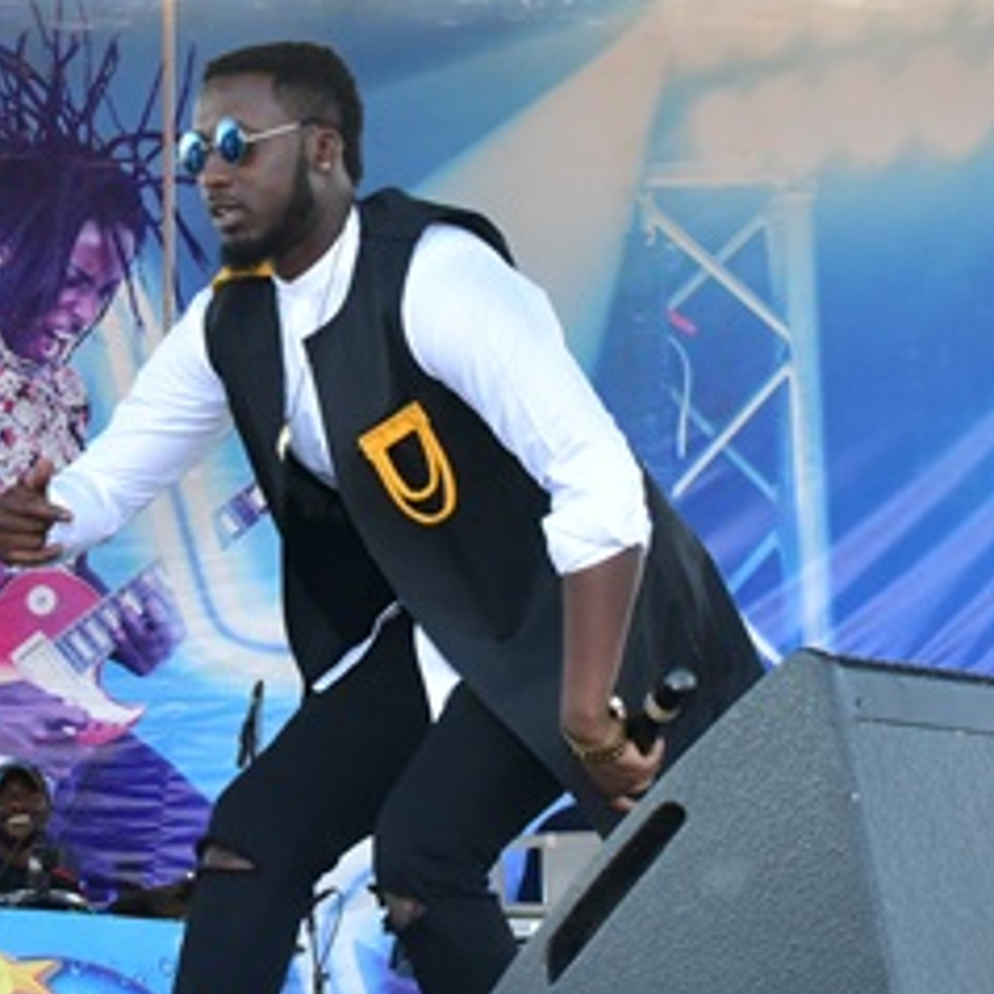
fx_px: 3249
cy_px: 238
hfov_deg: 17.3
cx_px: 288
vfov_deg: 17.3
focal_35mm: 100
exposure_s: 1/250
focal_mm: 35
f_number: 13
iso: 3200
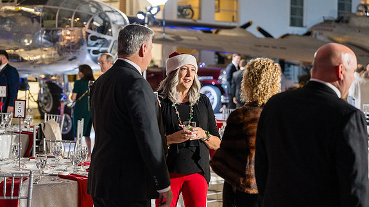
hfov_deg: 28.6
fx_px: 724
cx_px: 184
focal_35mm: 74
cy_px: 96
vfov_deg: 16.3
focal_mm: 70
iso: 3200
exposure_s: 1/250
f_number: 2.8
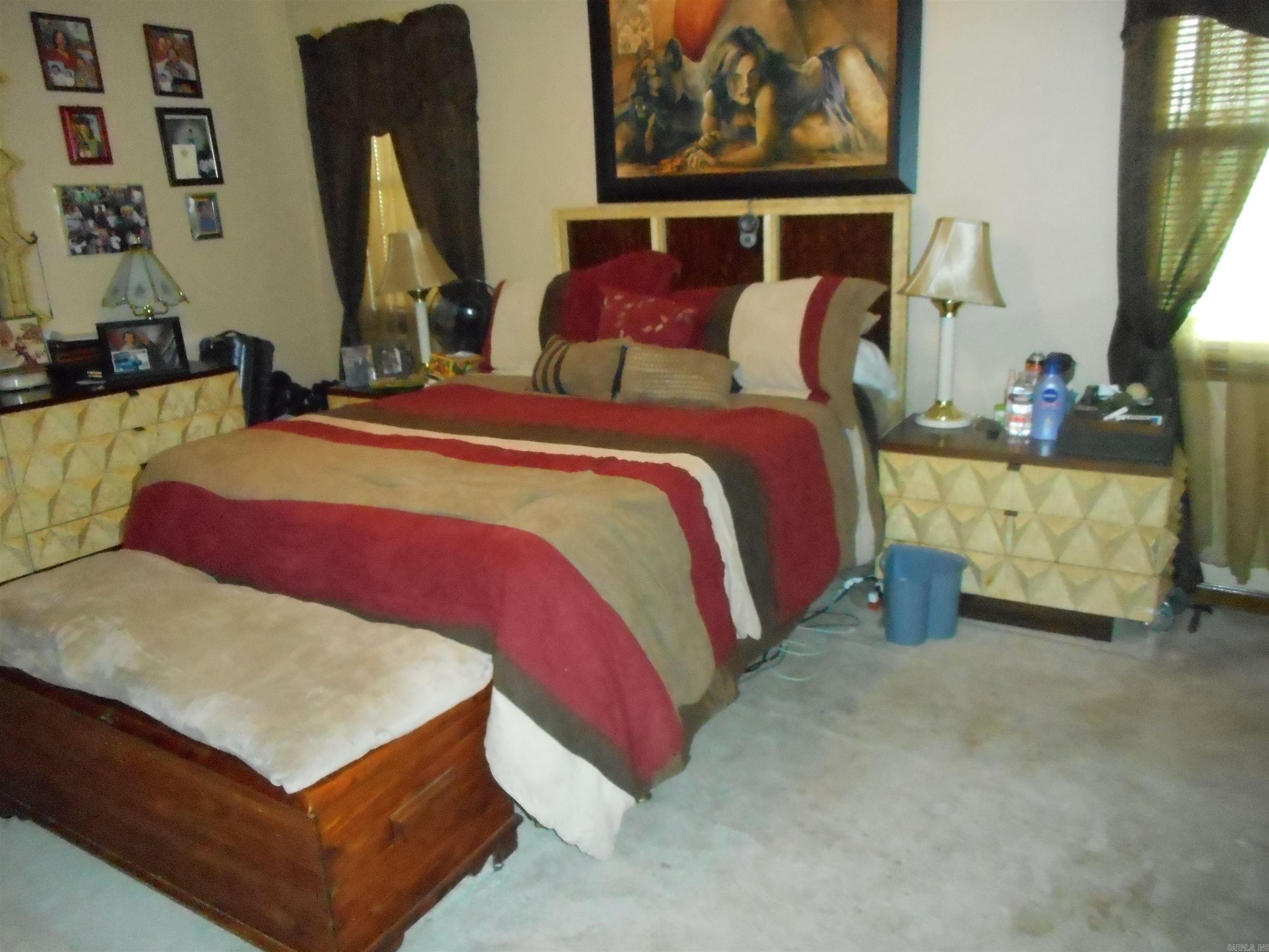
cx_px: 634
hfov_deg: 69.4
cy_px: 476
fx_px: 916
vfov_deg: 54.9
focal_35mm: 25
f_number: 3.7
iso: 1100
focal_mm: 4.5
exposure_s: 1/25
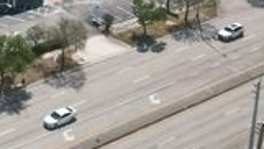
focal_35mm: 104
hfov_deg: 19.8
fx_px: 729
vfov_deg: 11.3
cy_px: -64
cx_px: -15
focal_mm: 6.72
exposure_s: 1/5000
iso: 140
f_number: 1.7
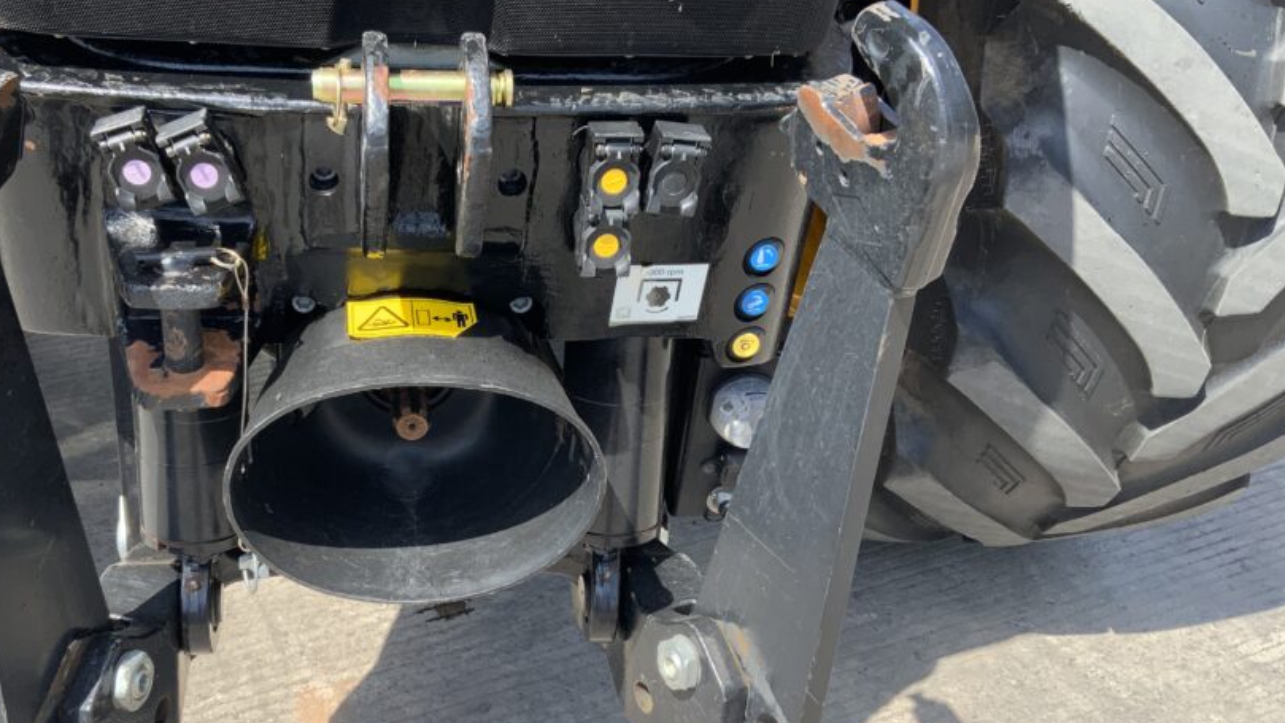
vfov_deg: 29.6
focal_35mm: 40
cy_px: 439
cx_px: 489
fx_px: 1363
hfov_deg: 50.0
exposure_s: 1/580
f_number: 1.8
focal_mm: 3
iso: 16
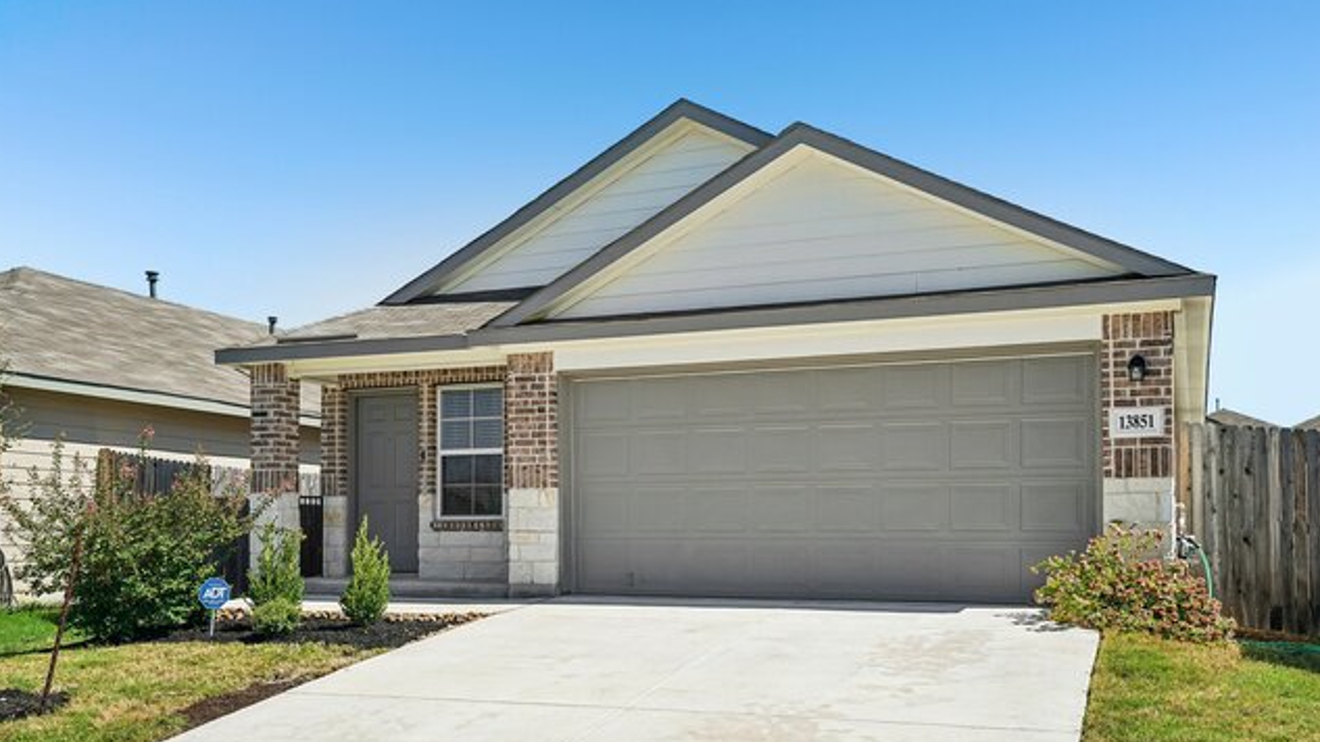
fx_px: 1260
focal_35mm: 36
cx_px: 655
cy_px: 432
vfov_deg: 32.8
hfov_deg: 55.3
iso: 200
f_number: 8
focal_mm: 34
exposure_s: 1/320
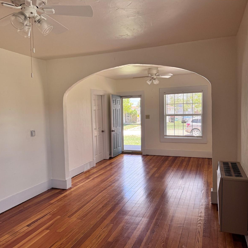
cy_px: 126
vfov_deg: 55.6
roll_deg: +1.3
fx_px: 235
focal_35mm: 29
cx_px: 120
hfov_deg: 55.6
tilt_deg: -4.1
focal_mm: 6.76
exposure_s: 1/350
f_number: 1.78
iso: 80
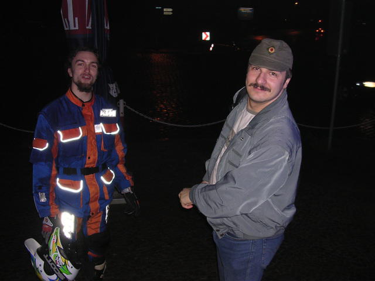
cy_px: 140
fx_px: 412
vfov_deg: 37.7
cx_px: 188
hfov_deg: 49.0
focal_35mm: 38
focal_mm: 5.8
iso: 160
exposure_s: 1/60.1
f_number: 2.8
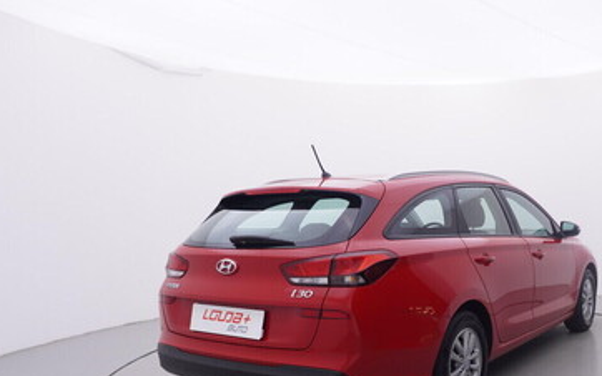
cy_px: 279
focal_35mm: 35
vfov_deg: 35.7
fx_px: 570
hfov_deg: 53.7
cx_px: 433
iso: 200
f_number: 5
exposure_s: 1/80
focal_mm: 15
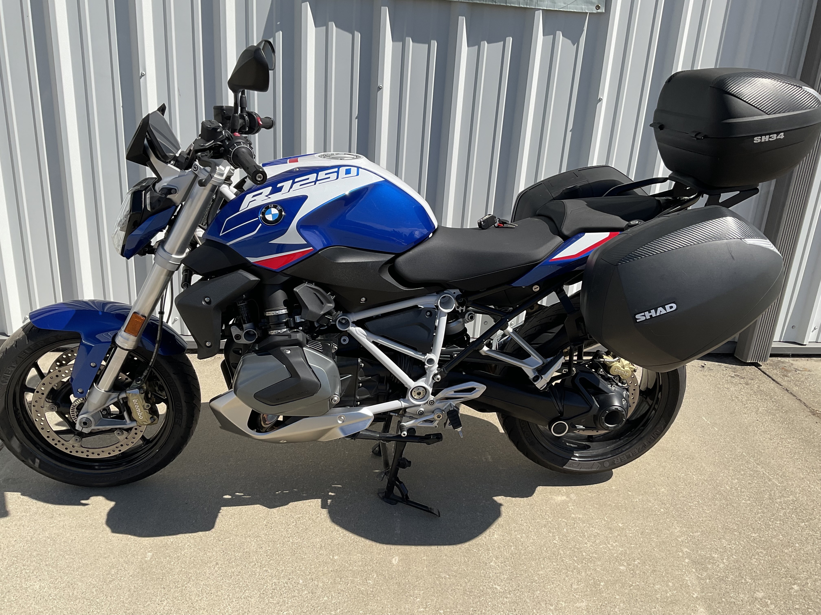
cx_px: 410
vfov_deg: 48.2
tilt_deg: -20.1
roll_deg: -3.6
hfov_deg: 61.7
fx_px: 688
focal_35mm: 29
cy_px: 308
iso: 16
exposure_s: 1/1984
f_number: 1.8
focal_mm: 3
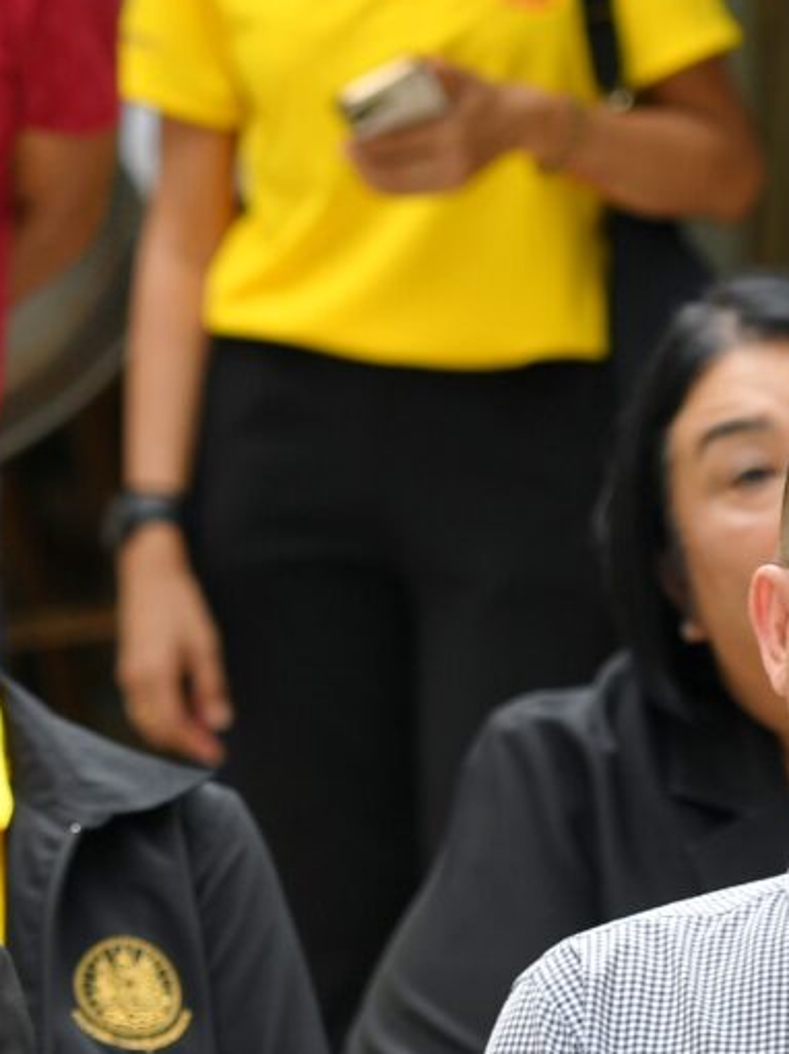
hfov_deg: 2.8
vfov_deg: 3.7
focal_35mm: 531
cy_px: 979
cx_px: 180
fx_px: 16151
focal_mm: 110
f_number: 4
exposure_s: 1/200
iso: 100
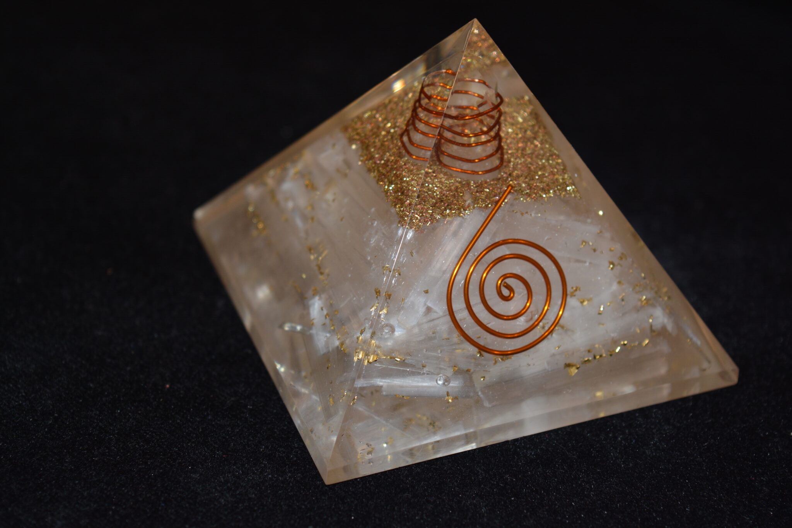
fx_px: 1584
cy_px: 264
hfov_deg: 28.1
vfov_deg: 18.9
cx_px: 396
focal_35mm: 72
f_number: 5.3
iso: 360
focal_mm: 48
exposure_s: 1/60
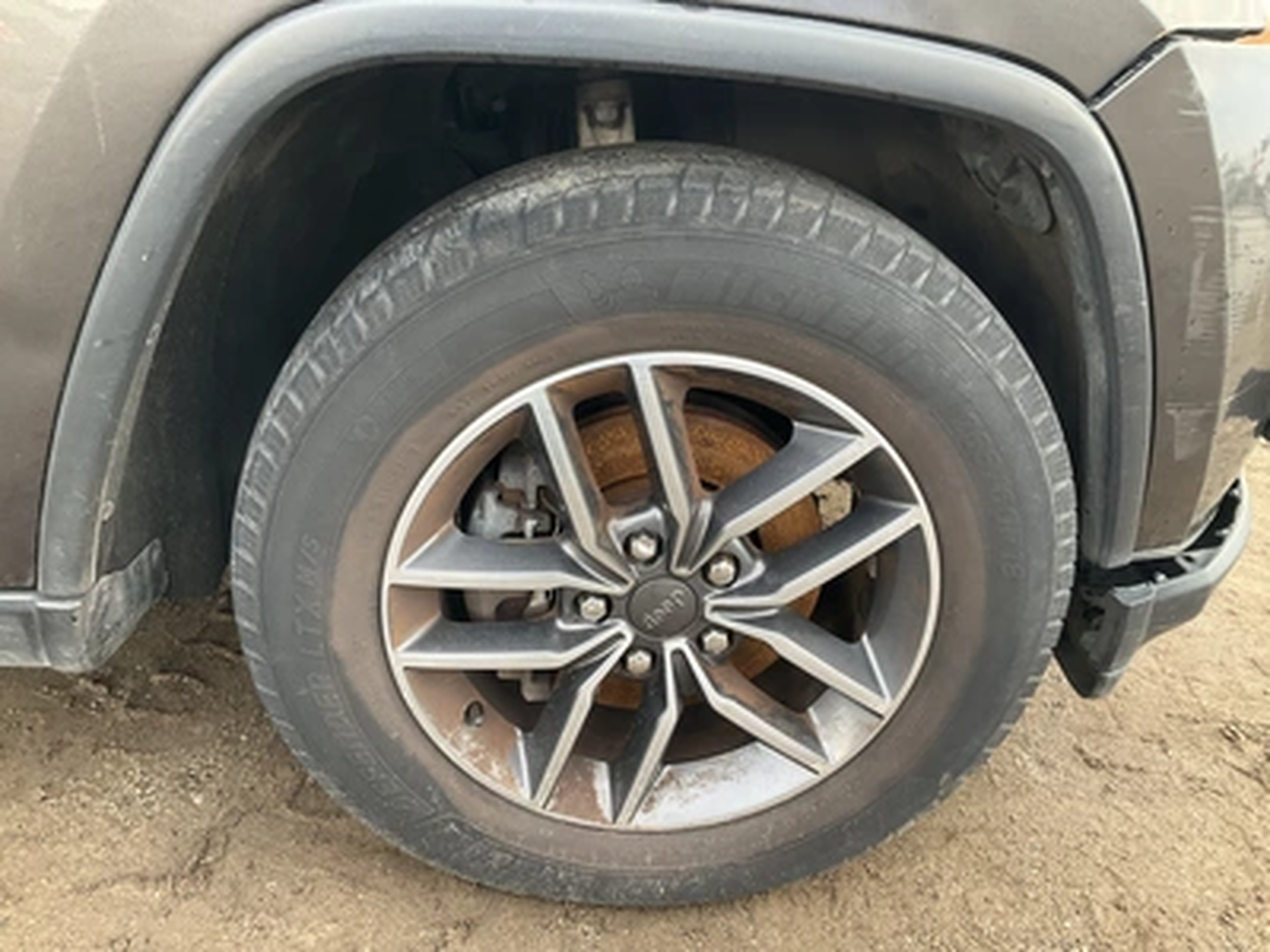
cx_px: 635
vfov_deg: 48.2
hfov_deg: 61.7
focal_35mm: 29
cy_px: 476
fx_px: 1064
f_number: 1.8
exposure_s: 1/105
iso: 64
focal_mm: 3
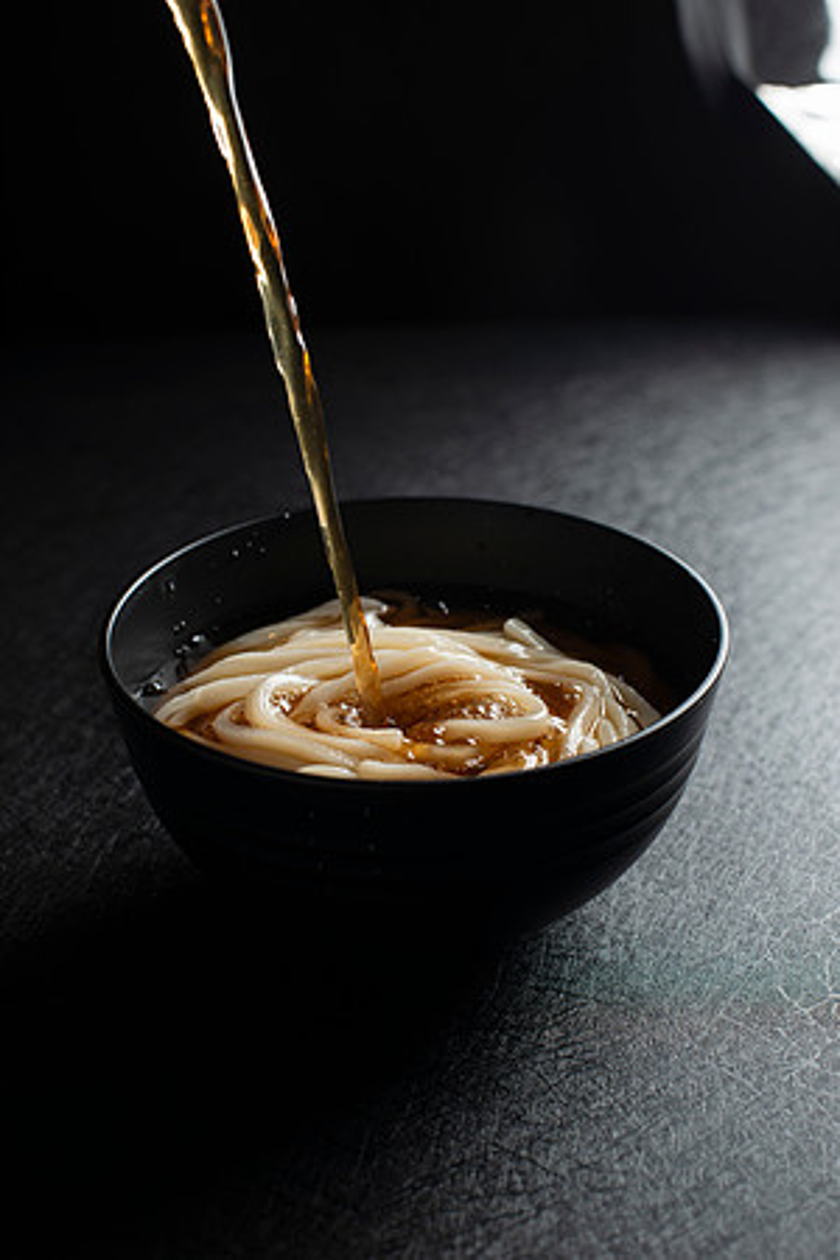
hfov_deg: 27.0
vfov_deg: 39.6
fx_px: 1750
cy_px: 630
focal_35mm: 50
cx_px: 420
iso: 100
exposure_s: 1/200
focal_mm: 50
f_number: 5.6
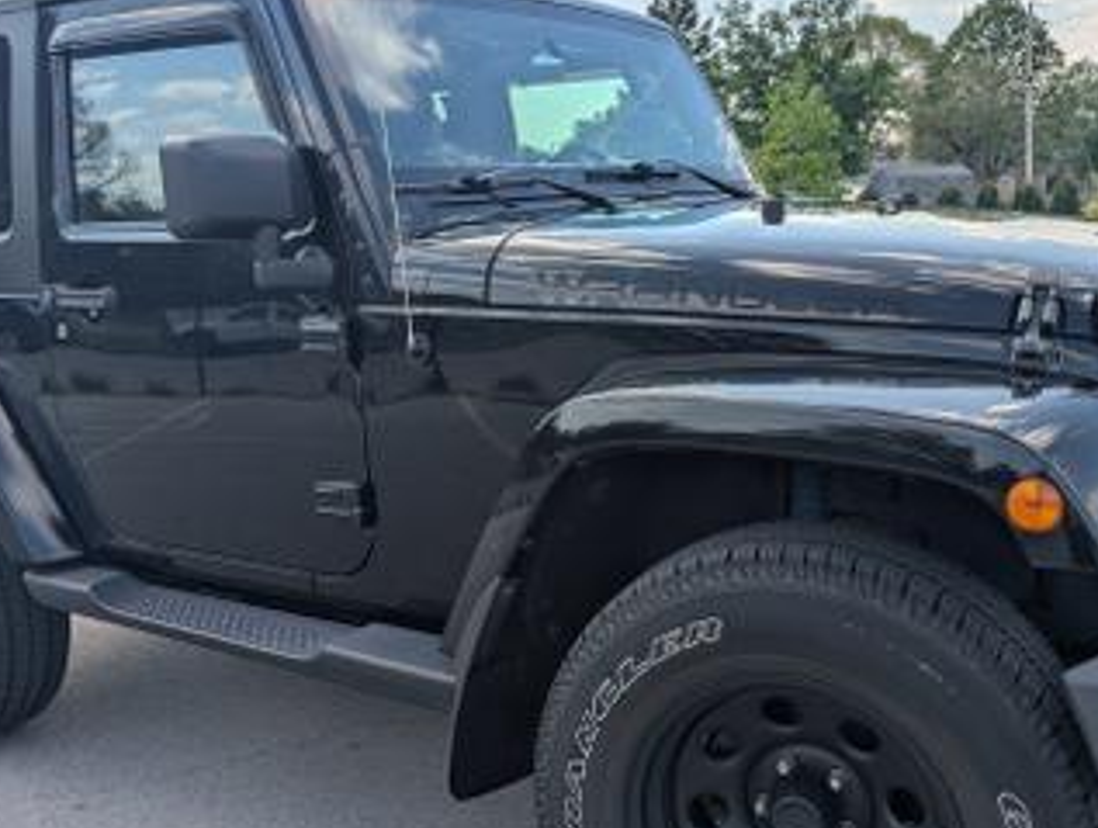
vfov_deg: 37.8
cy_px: 450
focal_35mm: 38
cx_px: 592
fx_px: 1208
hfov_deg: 48.8
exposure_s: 1/3236
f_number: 1.85
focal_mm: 6.81
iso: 49
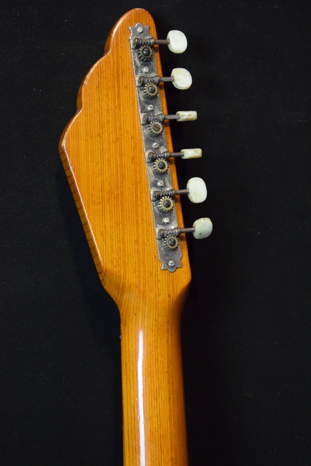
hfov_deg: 16.6
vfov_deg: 24.6
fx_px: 1069
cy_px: 233
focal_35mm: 82
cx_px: 156
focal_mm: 55
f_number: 5.6
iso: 6400
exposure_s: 1/60
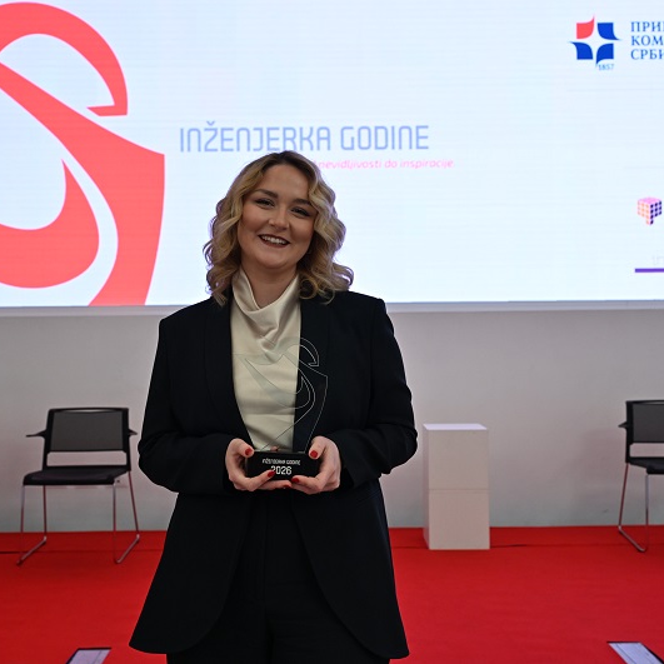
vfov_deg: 40.9
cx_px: 326
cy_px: 332
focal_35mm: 41
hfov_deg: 40.9
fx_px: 890
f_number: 5.6
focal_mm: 32
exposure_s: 1/100
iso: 1250
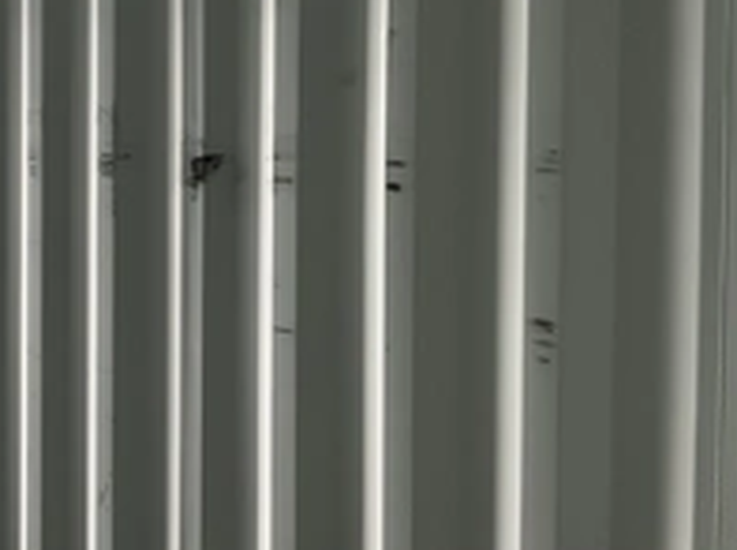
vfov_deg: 24.6
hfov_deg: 31.2
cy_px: 180
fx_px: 1254
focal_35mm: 59
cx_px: 71
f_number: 1.8
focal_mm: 3
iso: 64
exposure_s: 1/64
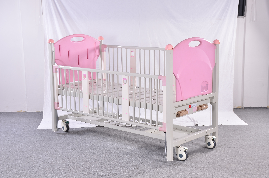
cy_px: 89
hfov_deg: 33.5
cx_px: 134
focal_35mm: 60
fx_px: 447
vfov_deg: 22.5
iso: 100
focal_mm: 40
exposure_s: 1/125
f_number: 9
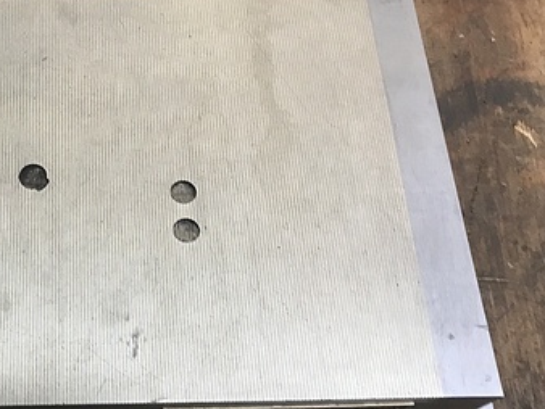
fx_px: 835
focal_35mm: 53
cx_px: 81
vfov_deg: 27.6
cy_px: 193
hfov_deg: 34.6
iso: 40
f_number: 1.8
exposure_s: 1/20
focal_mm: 3.99
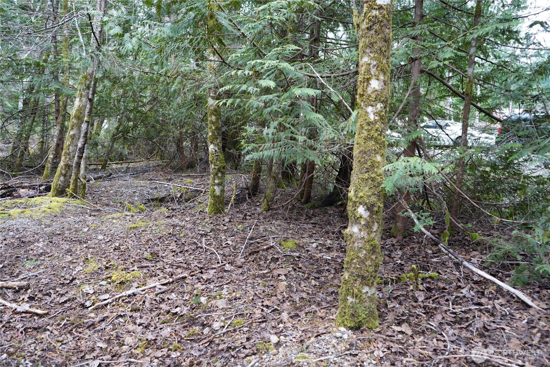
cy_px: 184
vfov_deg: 45.0
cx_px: 275
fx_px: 443
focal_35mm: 29
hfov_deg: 63.7
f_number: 4
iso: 1000
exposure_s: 1/160
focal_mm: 29
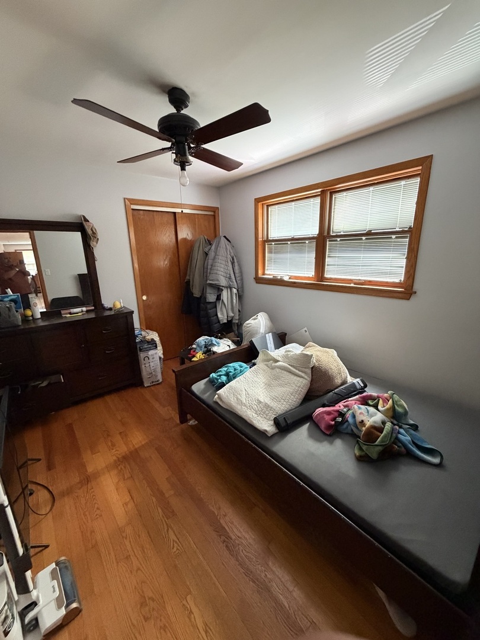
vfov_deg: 102.1
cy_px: 320
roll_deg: +1.2
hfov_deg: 85.7
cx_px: 240
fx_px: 259
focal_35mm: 14
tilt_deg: -15.0
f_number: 2.2
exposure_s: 1/60
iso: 500
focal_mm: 2.22
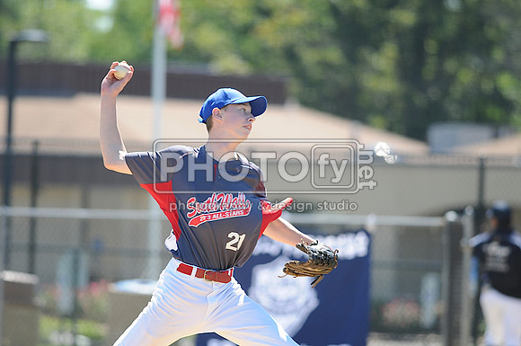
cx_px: 260
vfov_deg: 3.0
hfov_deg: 4.6
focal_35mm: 450
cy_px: 173
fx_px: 6503
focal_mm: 300
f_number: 4
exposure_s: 1/500
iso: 200
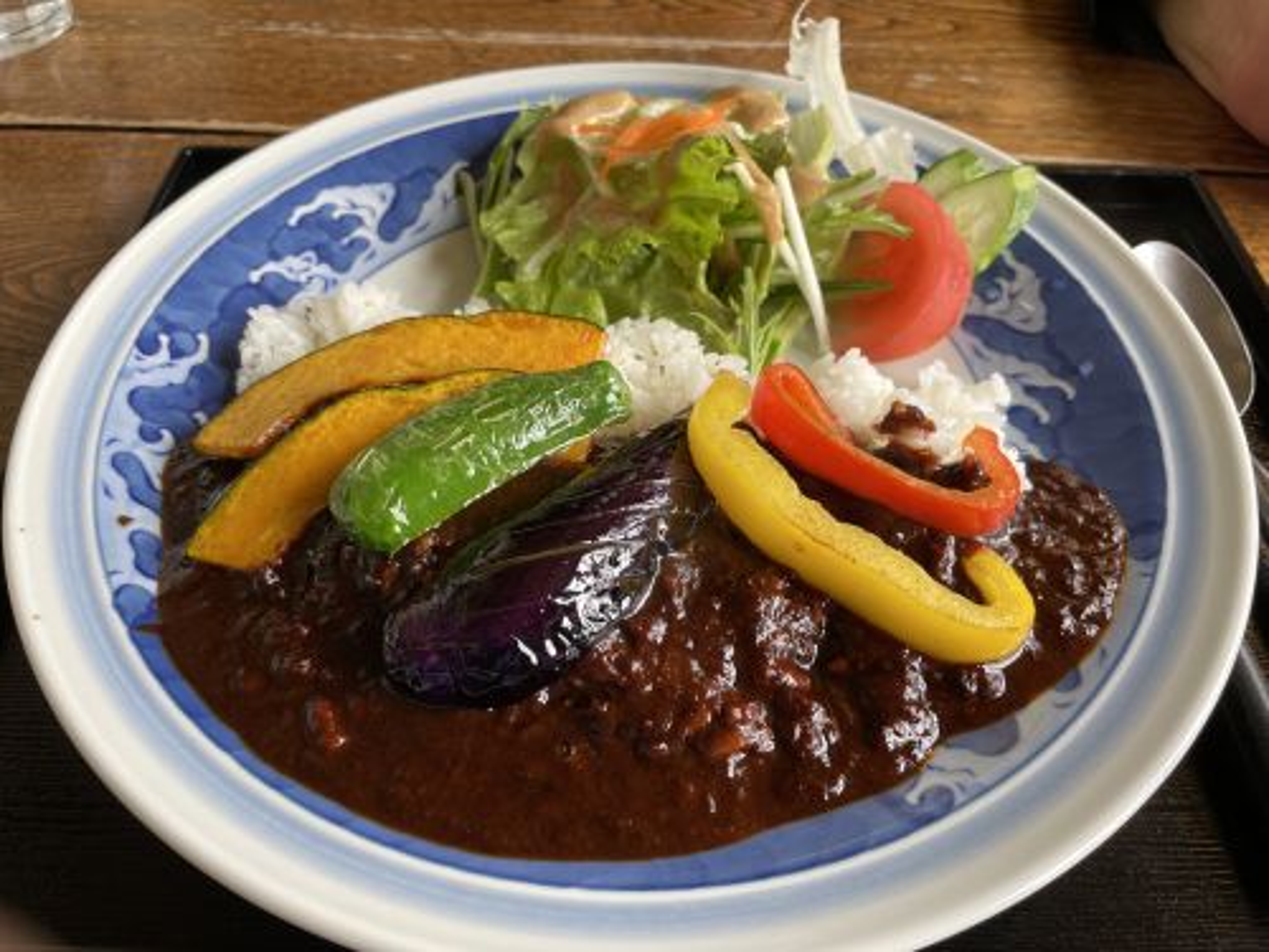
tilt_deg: -50.3
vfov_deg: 53.1
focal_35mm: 26
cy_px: 476
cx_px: 634
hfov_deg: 67.3
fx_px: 953
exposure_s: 1/121
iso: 32
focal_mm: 4.2
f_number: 1.6
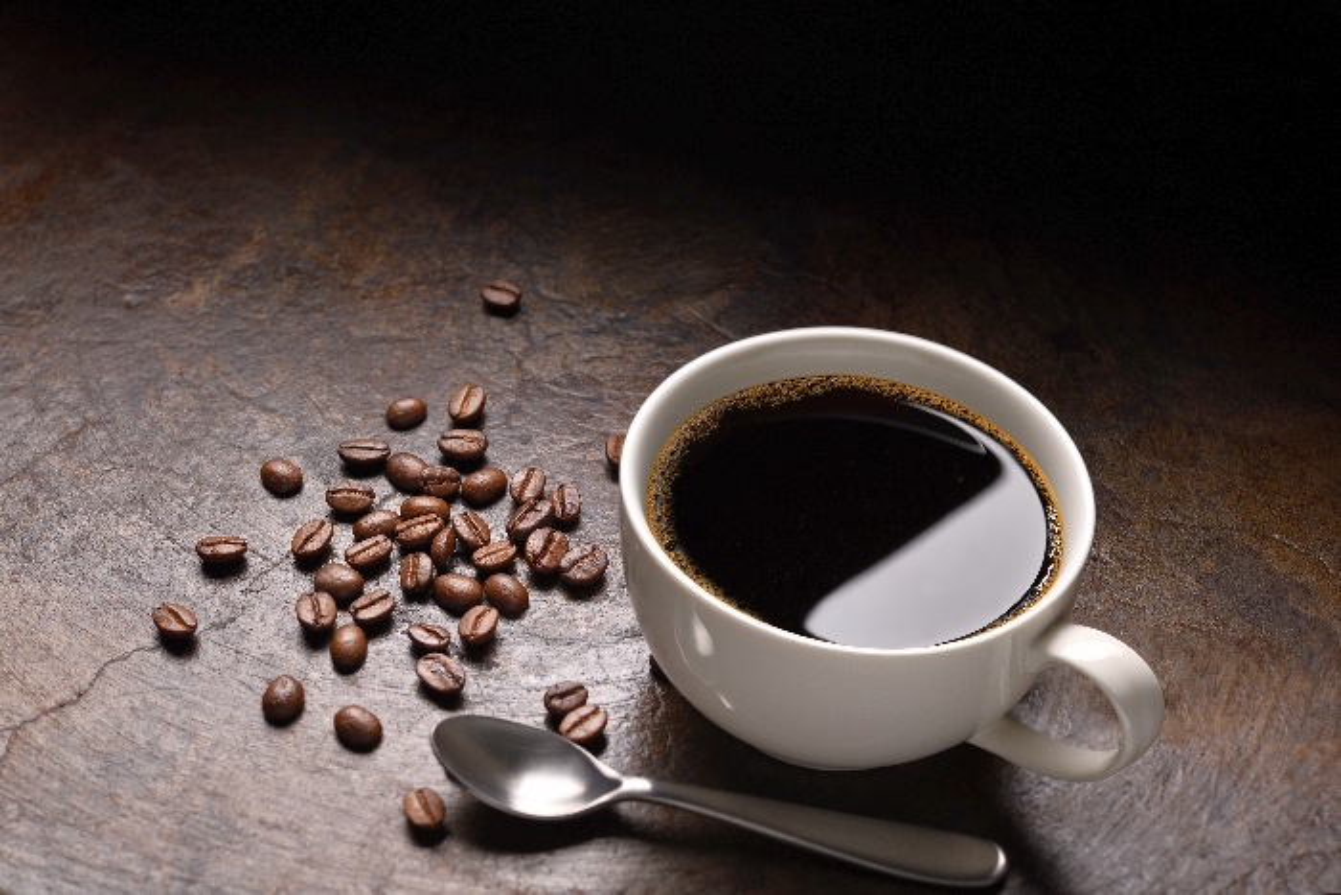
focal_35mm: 60
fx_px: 2235
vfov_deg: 22.6
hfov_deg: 33.4
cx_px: 670
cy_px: 448
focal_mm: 60
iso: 200
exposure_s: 1/40
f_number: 8
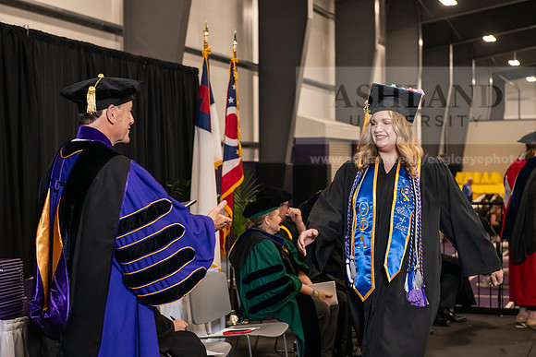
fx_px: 983
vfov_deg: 20.6
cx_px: 268
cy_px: 178
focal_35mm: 66
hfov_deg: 30.5
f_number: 5
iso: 1600
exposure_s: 1/125
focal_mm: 66
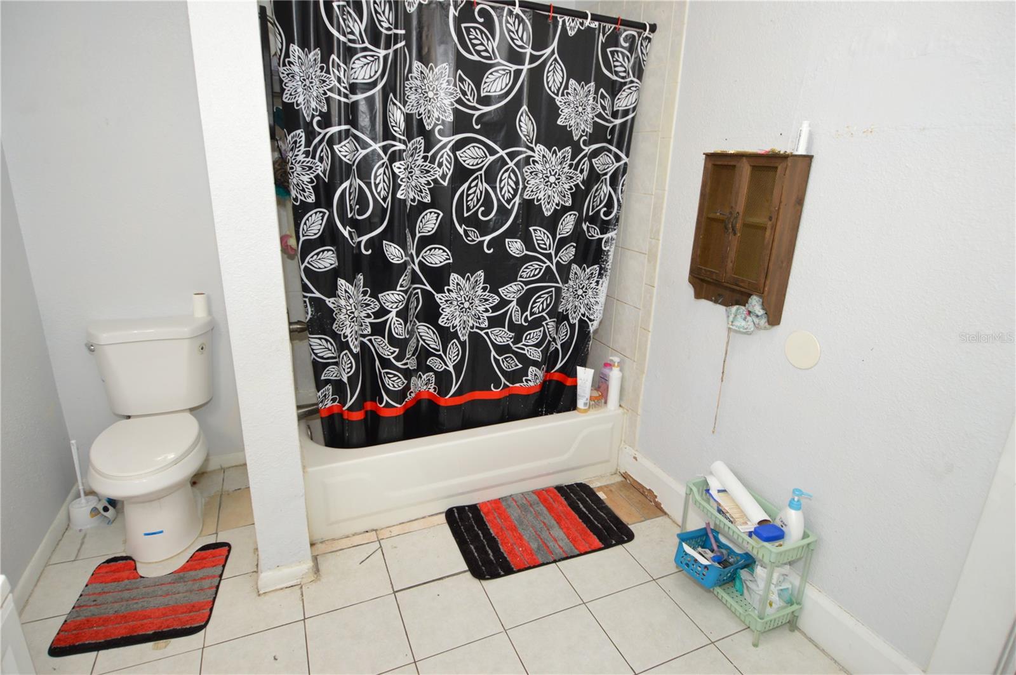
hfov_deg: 90.1
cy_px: 338
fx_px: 507
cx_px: 508
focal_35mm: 18
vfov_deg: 67.3
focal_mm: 12
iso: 560
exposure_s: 1/60
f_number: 4
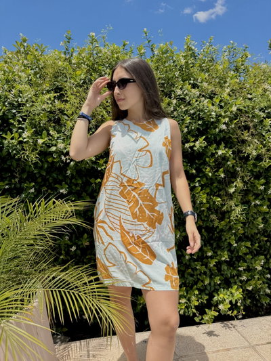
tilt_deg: -4.4
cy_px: 180
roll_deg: +0.7
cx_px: 136
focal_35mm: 24
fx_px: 250
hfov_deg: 56.8
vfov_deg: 71.6
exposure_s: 1/4950
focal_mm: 6.76
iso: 80
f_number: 1.78
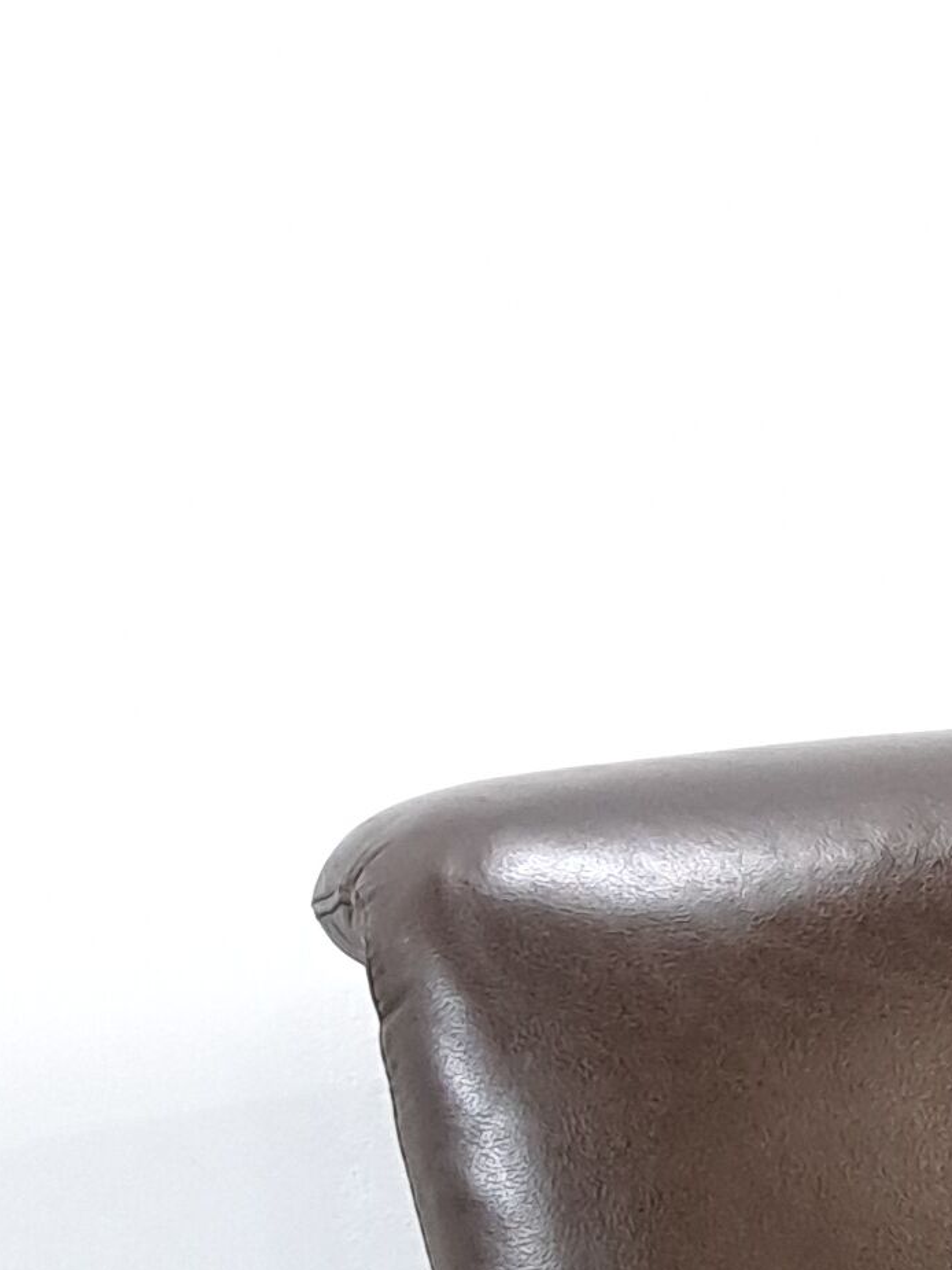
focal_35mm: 120
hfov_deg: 11.3
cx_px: 1822
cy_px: 1420
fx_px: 4399
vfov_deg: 15.9
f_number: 1.8
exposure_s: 1/50
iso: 500
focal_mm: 5.23
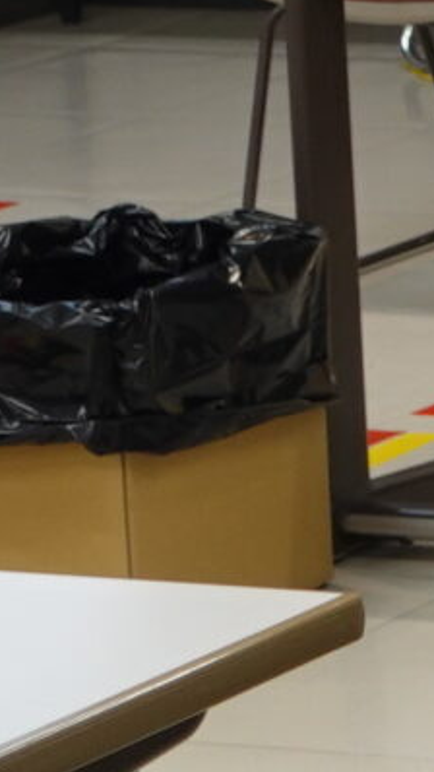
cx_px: 2443
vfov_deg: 9.2
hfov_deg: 4.3
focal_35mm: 229
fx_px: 4683
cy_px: -335
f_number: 2.8
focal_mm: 12.35
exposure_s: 1/50
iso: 125
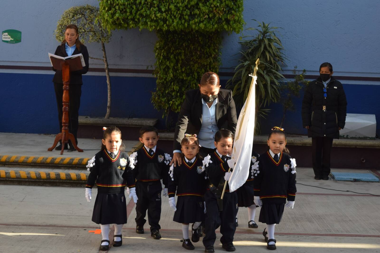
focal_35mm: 82
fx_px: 871
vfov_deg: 16.6
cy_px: 126
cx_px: 190
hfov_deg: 24.6
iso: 400
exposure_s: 1/250
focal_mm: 55
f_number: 8
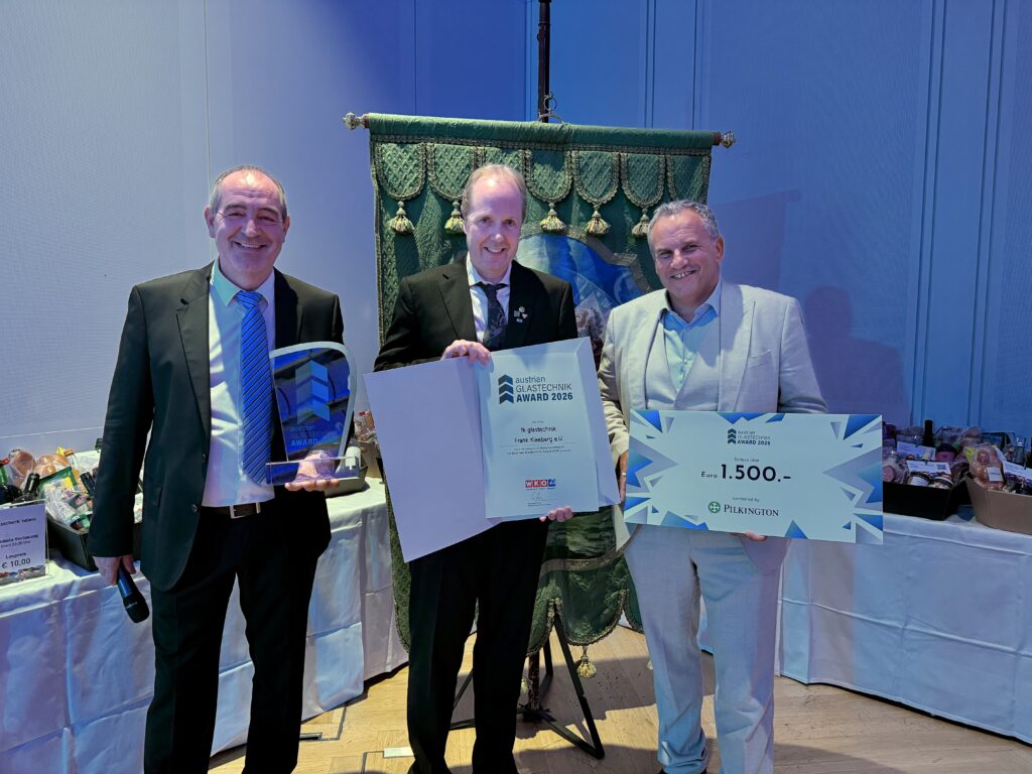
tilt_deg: -5.2
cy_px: 387
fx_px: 716
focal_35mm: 24
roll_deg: -0.4
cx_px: 516
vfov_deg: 56.8
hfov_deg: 71.6
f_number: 1.78
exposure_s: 1/49
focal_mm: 6.76
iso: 400
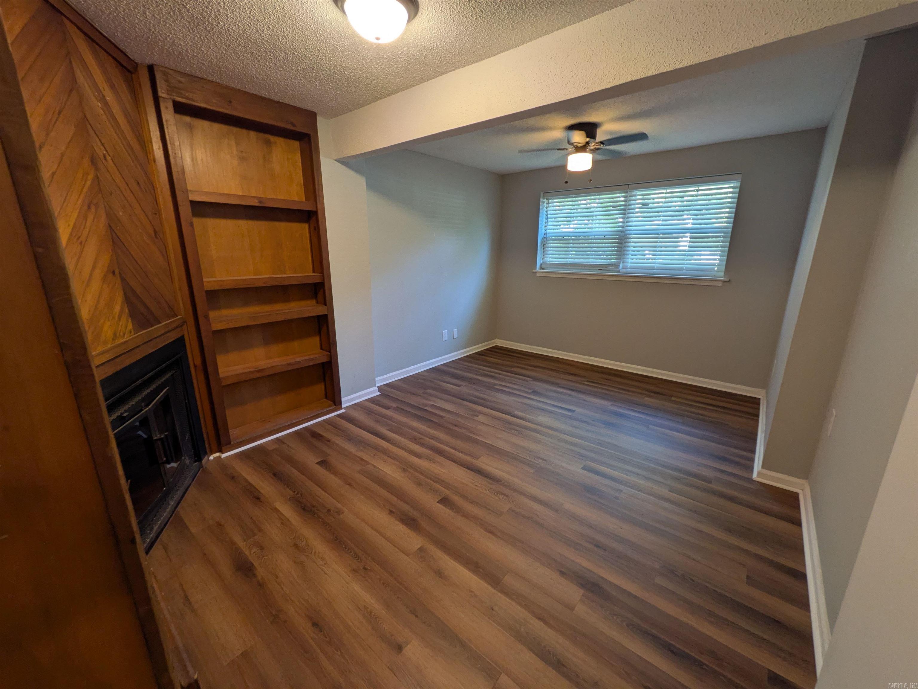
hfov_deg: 102.1
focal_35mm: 14
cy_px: 344
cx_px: 459
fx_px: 371
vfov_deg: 85.7
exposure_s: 1/30
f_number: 2.2
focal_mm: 1.85
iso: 71
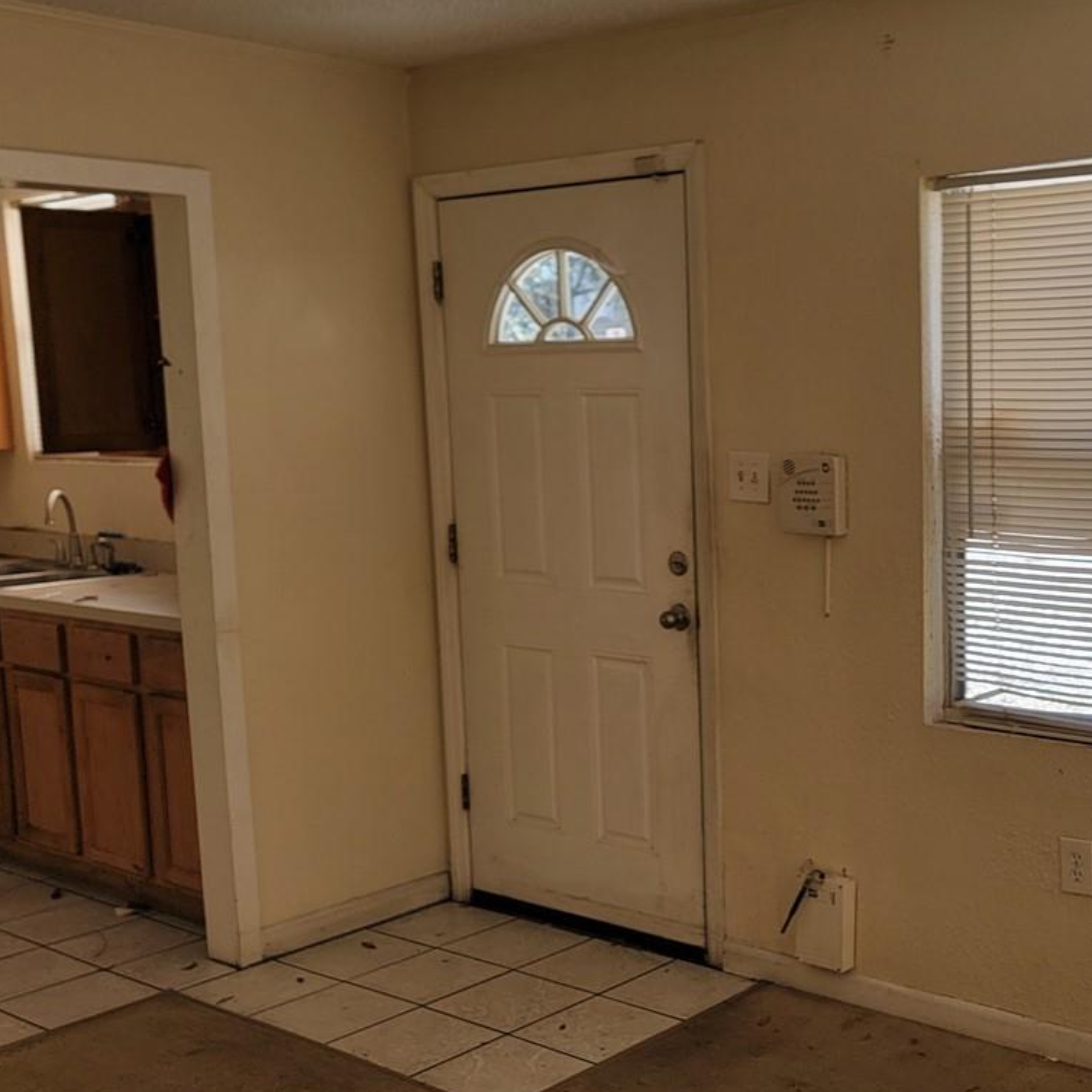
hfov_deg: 36.9
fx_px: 1606
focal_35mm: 45
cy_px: 587
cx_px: 784
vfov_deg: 37.5
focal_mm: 6.7
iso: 20
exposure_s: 1/120
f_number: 1.8
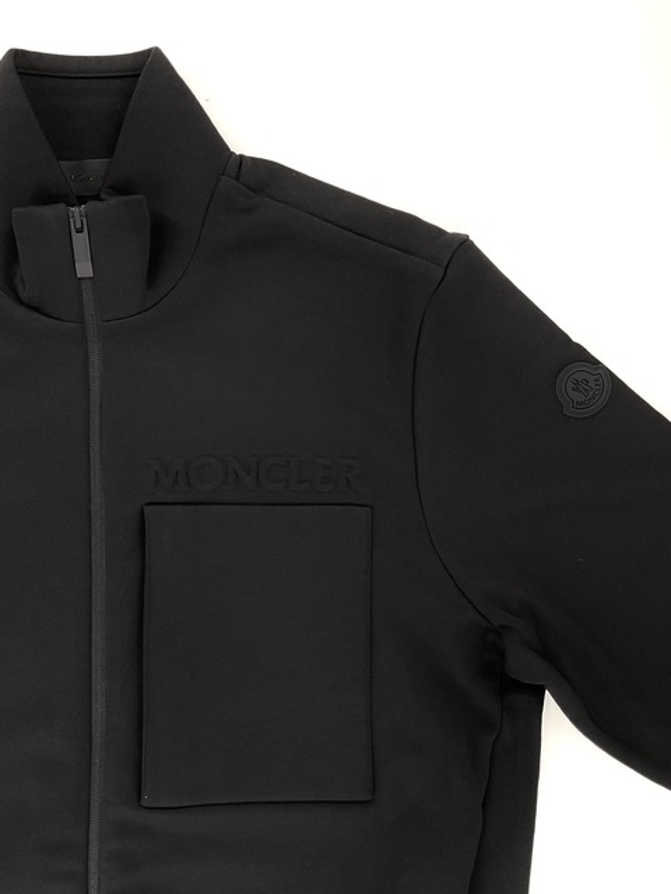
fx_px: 750
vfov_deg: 61.7
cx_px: 336
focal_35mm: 29
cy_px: 447
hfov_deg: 48.2
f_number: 1.8
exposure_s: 1/120
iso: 32
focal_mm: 3
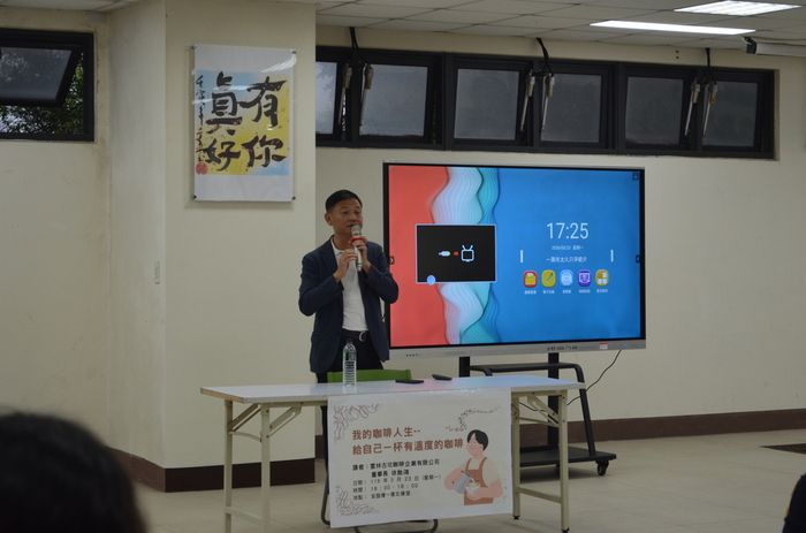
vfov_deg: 16.5
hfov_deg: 24.7
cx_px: 403
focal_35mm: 82
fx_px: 1842
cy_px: 266
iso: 560
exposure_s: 1/60
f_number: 5.6
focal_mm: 55
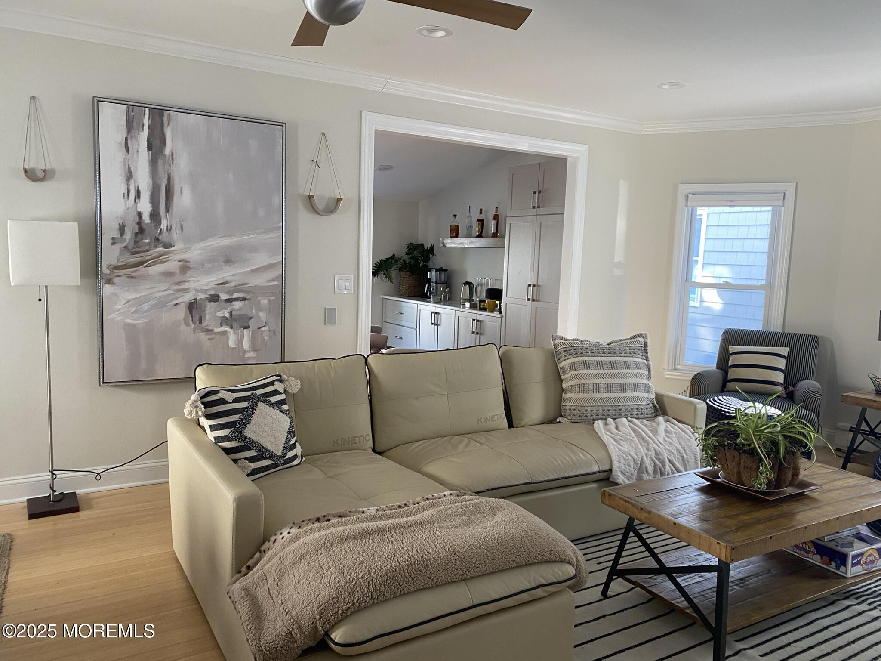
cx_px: 440
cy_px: 330
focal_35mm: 26
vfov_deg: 53.1
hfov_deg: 67.3
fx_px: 662
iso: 125
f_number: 1.8
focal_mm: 4.25
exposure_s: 1/90
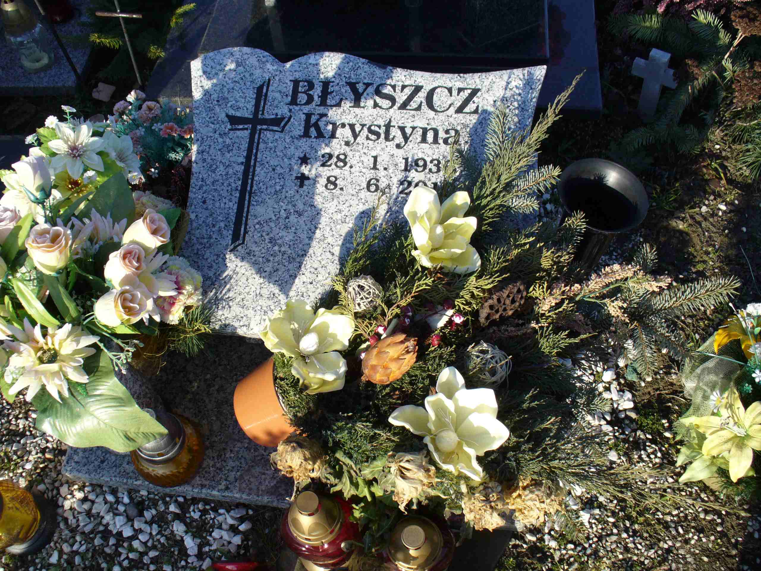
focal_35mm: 37
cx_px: 380
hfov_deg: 50.1
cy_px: 286
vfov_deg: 38.7
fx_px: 813
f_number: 5.6
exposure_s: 1/160
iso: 80
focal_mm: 6.1
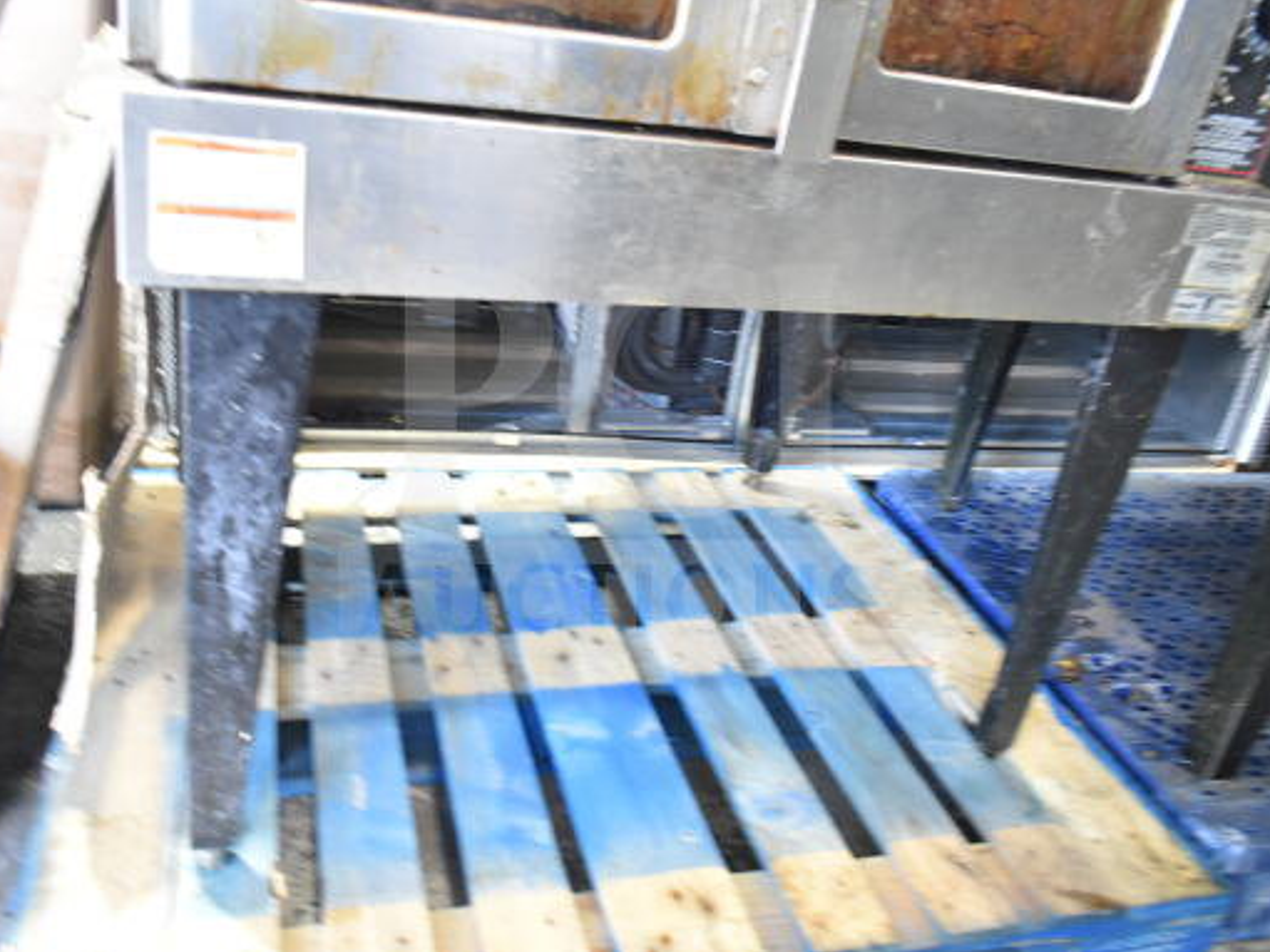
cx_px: 616
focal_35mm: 31
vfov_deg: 45.4
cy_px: 461
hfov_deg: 58.4
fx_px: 1137
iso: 1600
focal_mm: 18
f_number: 3.5
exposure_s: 1/50
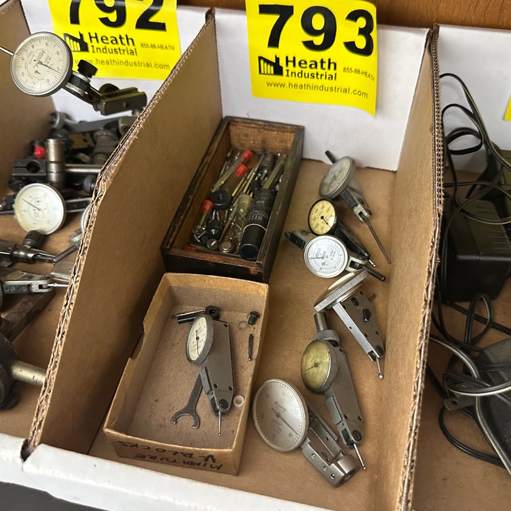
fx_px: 484
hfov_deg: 55.5
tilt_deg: -46.9
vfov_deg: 55.6
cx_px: 282
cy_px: 251
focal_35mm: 29
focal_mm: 6.86
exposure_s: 1/54
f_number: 1.78
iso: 640
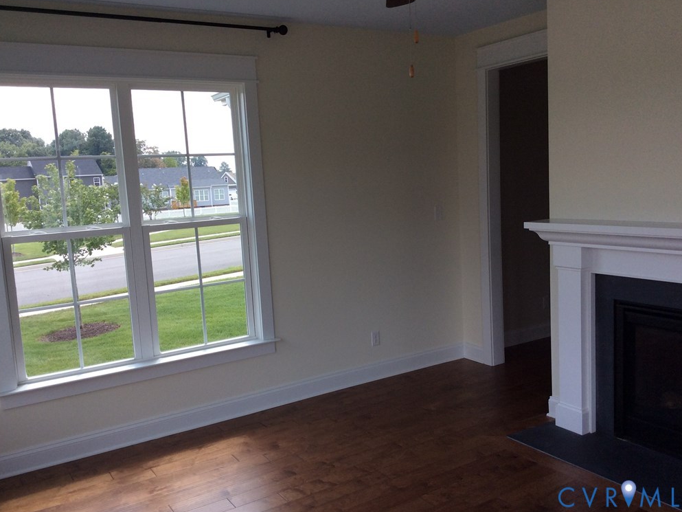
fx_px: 650
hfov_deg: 55.3
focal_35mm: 33
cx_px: 347
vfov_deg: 43.0
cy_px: 253
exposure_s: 1/279
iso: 32
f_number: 2.4
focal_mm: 3.3
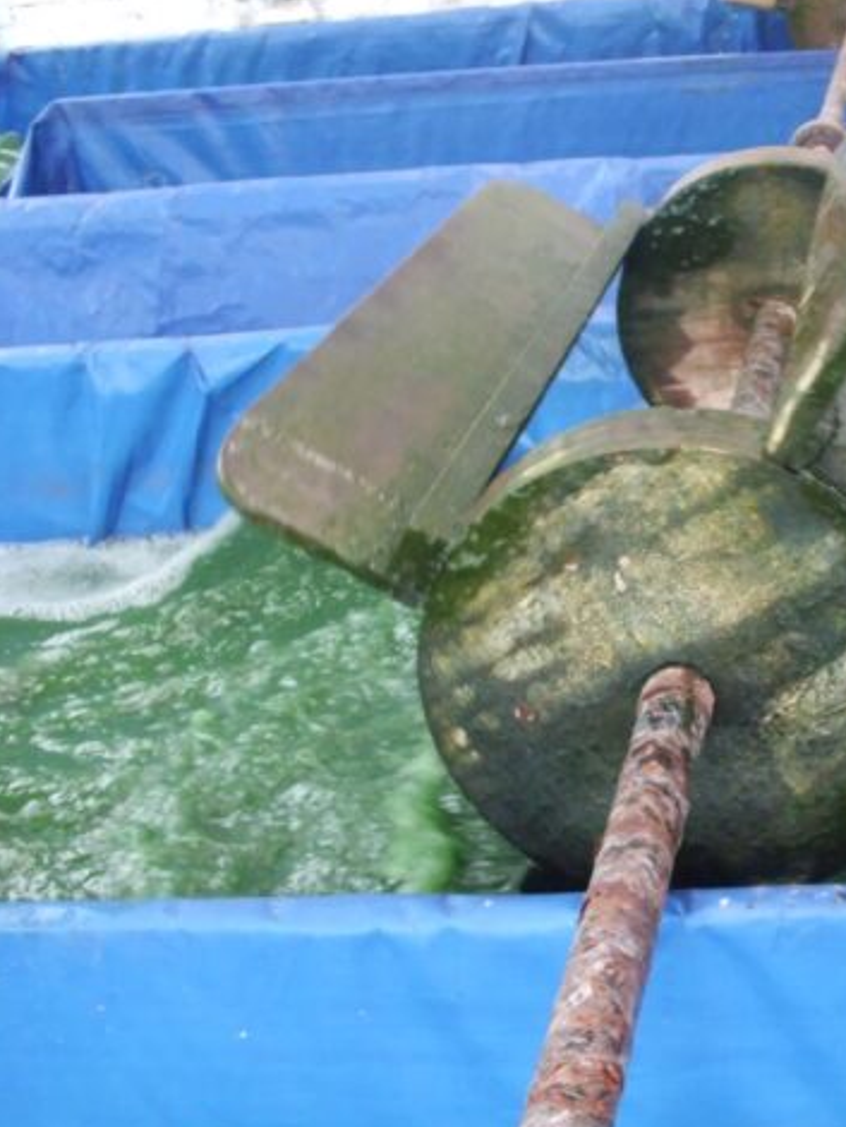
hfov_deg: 28.6
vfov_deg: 38.9
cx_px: 757
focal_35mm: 49
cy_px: 564
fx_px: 1595
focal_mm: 6.3
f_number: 2.9
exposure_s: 1/100
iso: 400
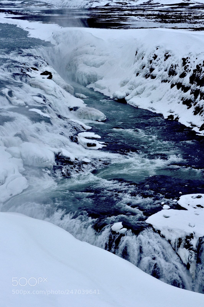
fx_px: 638
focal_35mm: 75
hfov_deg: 18.2
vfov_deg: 27.0
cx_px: 102
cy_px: 154
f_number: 16
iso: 400
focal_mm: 50
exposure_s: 1/80
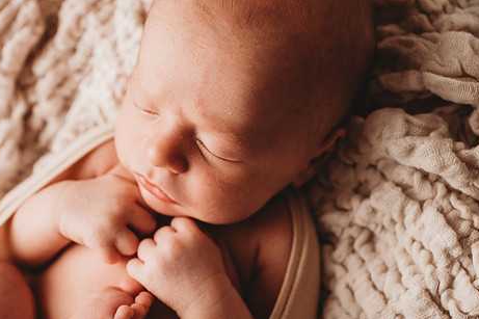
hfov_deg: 27.6
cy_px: 183
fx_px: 971
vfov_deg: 18.6
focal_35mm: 73
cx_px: 185
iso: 100
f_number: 4
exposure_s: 1/160
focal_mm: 58
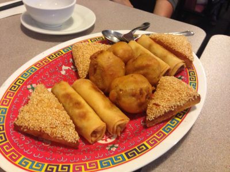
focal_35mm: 33
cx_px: 115
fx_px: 219
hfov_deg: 55.4
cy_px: 86
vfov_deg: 42.9
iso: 250
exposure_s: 1/20
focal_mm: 4.13
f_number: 2.4
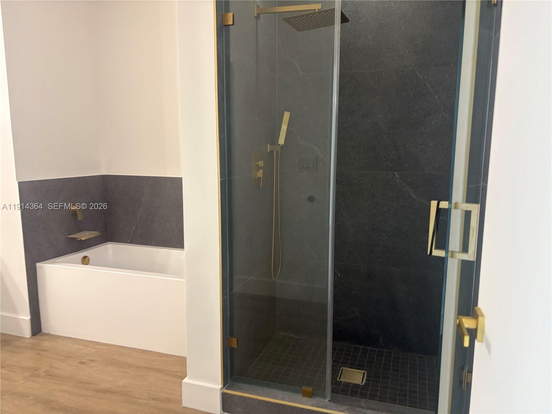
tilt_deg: -8.6
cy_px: 207
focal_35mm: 26
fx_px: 415
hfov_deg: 67.3
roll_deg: +0.7
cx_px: 276
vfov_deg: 53.1
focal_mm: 5.96
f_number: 1.6
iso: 160
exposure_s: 1/60
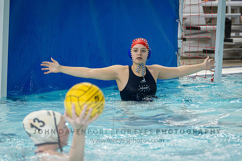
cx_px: 178
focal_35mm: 213
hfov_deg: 9.6
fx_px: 1435
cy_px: 34
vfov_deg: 6.4
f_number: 4
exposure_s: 1/1000
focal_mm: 135
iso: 12800
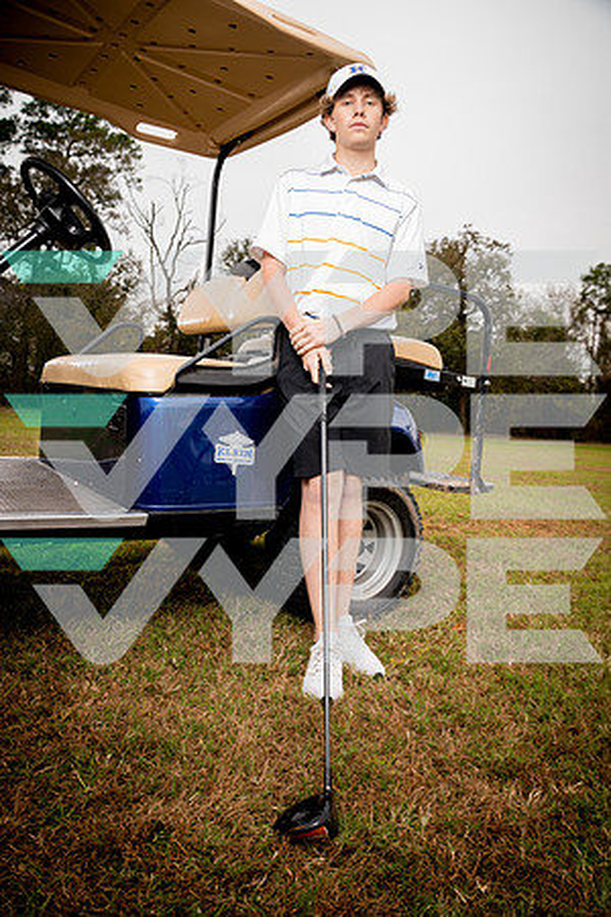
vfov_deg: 67.4
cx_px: 306
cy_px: 458
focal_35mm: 27
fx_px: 687
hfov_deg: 47.9
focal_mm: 27
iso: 200
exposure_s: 1/250
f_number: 4.5
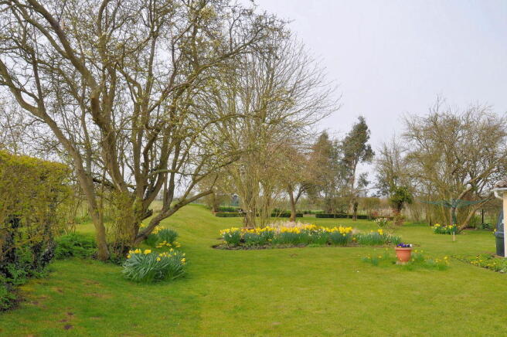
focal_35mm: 27
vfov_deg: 47.8
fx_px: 380
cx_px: 254
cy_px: 168
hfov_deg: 67.4
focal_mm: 18
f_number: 10
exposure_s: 1/200
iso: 200
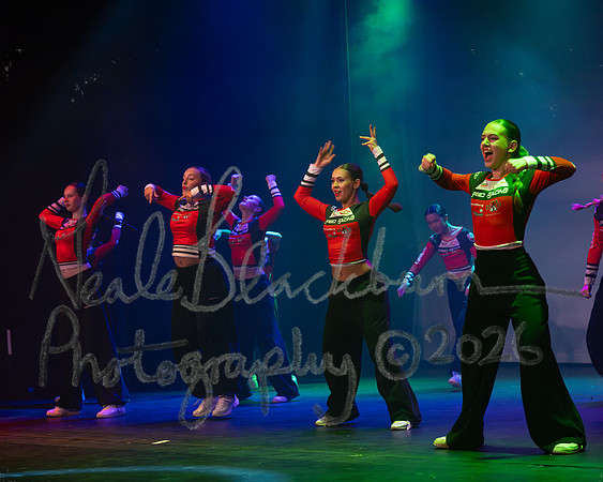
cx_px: 260
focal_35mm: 91
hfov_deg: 21.0
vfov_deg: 16.8
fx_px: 1628
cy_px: 241
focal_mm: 81
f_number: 4
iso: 5000
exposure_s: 1/500
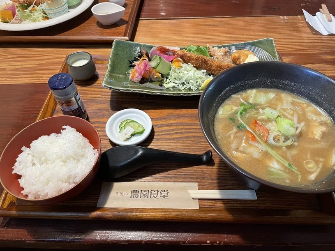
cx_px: 168
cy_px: 126
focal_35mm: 26
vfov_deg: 53.1
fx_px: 252
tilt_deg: -50.8
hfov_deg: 67.3
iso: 500
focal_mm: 4.2
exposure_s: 1/60
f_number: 1.6
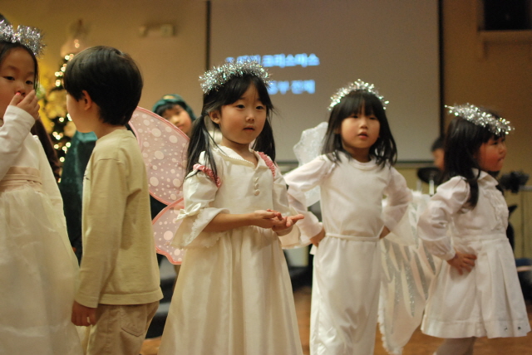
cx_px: 266
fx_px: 777
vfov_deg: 25.8
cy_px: 178
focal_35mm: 52
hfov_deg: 37.8
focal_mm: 35
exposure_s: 1/80
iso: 800
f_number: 1.8
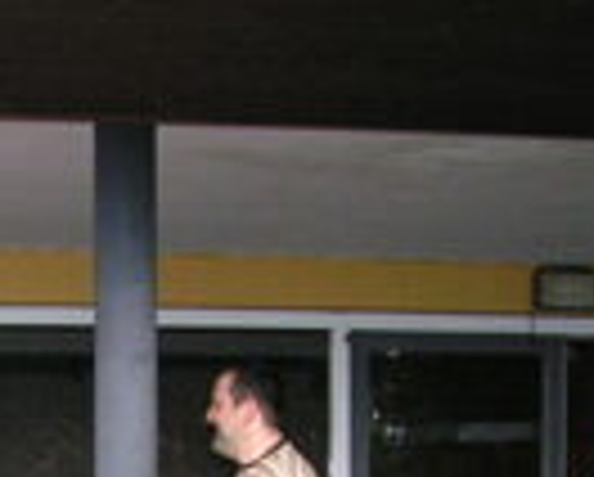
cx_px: -117
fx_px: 1972
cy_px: 590
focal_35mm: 112
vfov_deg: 13.4
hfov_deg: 16.4
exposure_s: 1/40
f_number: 2.8
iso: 200
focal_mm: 5.8
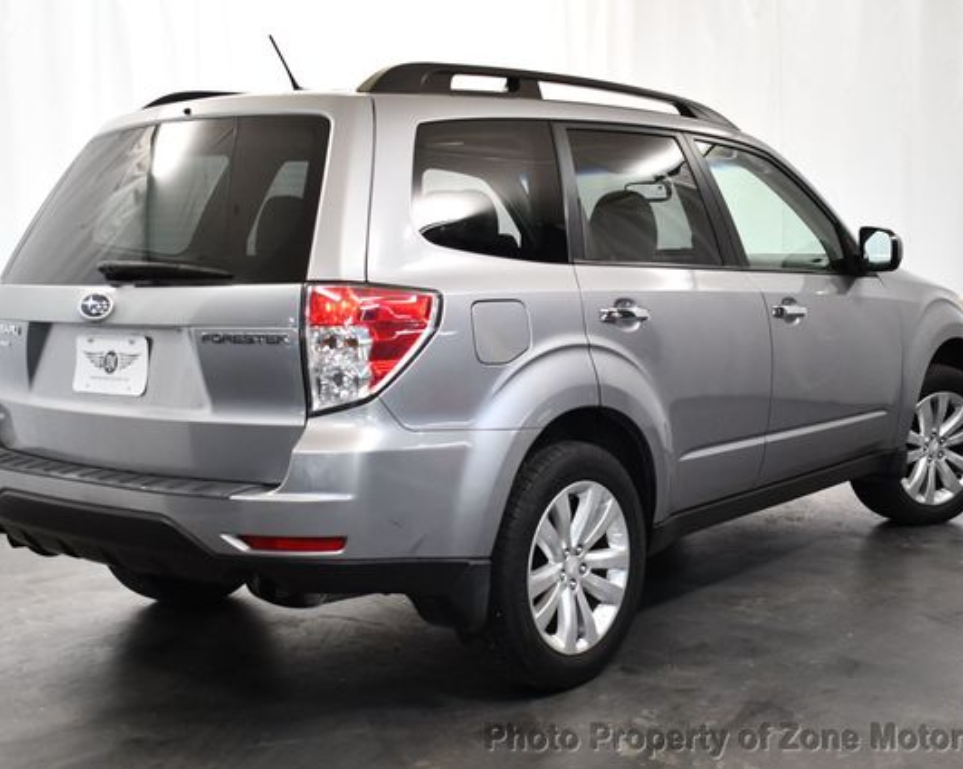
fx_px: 1481
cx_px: 463
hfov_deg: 36.0
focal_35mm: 52
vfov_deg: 29.1
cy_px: 385
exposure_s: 1/125
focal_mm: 23
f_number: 3.8
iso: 900
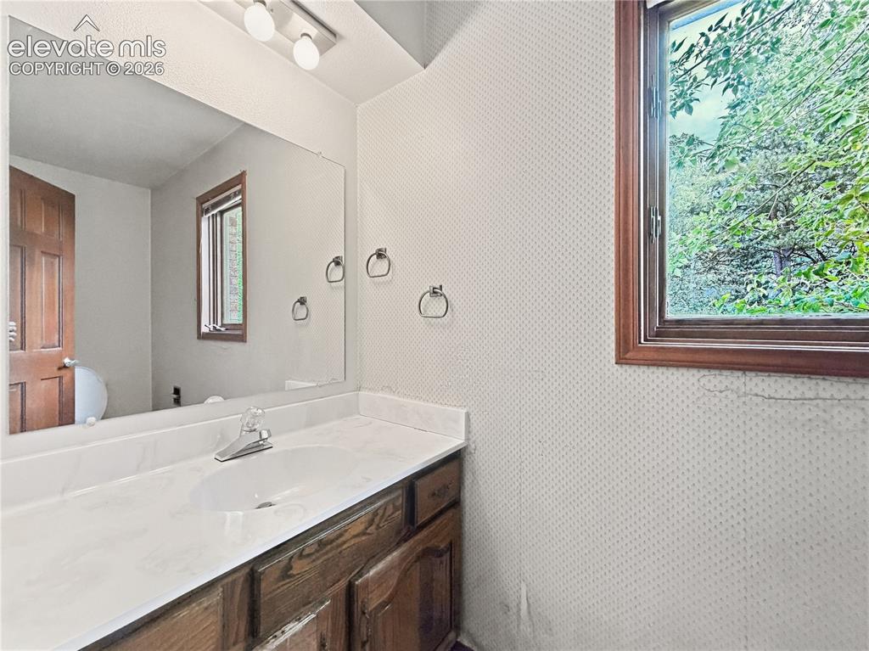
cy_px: 326
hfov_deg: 102.1
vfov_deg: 85.6
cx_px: 434
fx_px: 351
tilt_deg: +0.0
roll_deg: +1.6
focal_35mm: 14
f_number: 2.2
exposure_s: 1/120
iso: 200
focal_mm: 2.2
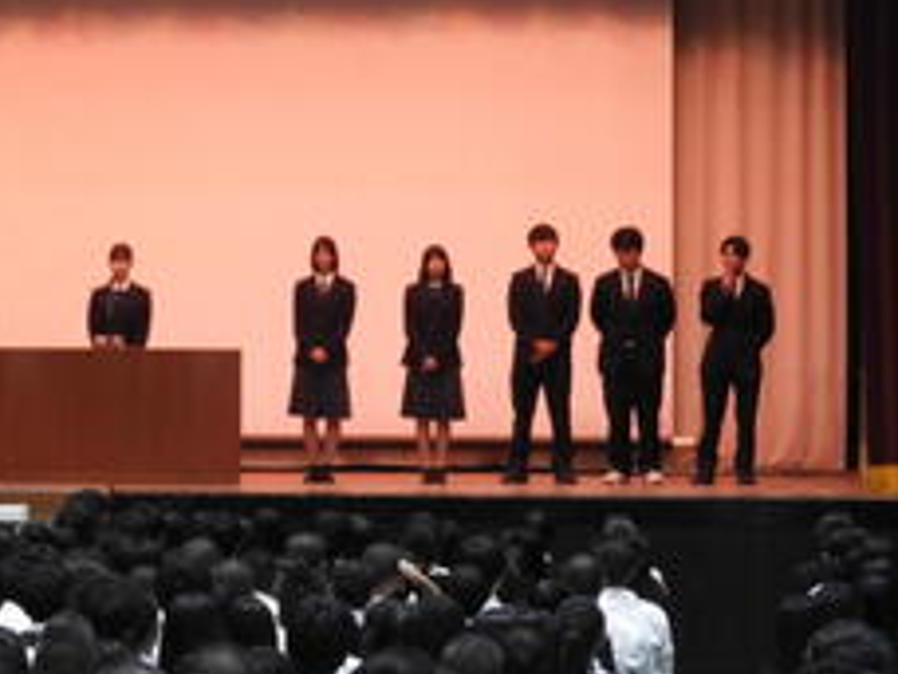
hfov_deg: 10.7
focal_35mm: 184
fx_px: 4773
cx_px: 209
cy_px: 166
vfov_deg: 8.1
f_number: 4.8
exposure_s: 1/30
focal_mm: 18.8
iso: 400
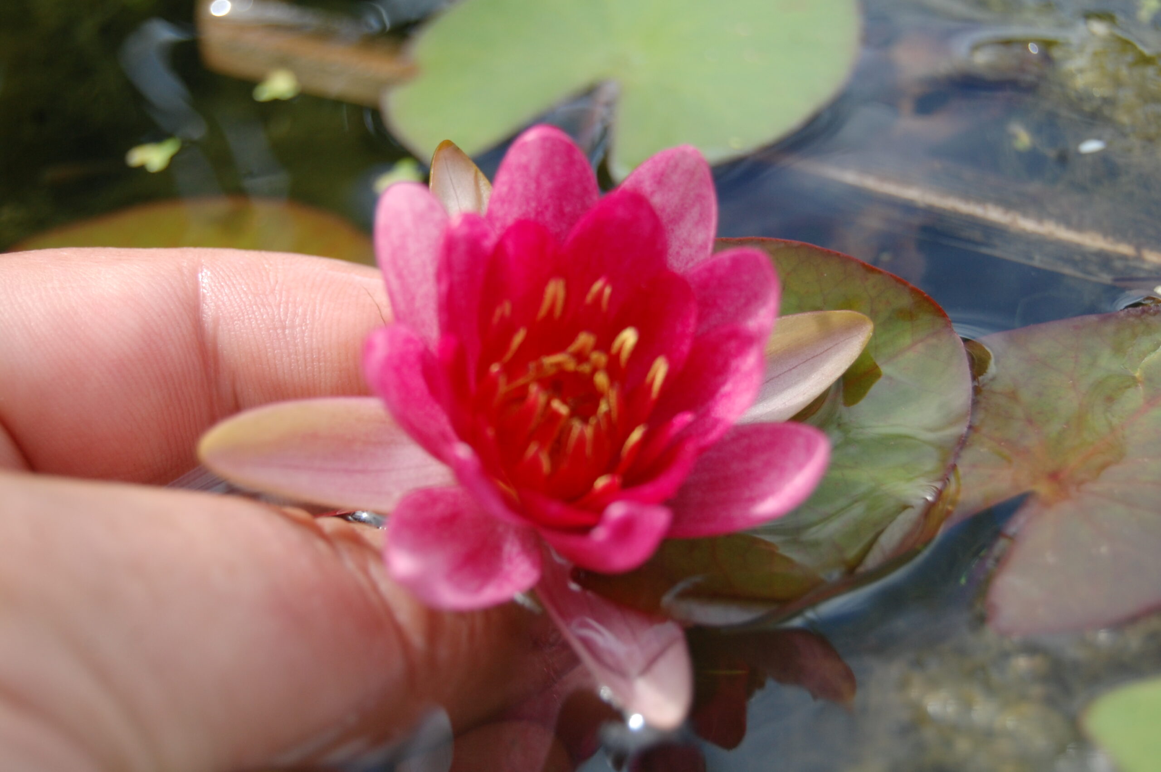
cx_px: 580
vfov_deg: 16.5
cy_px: 386
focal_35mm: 82
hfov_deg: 24.6
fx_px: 2658
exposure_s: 1/500
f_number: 5.6
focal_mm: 55
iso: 400
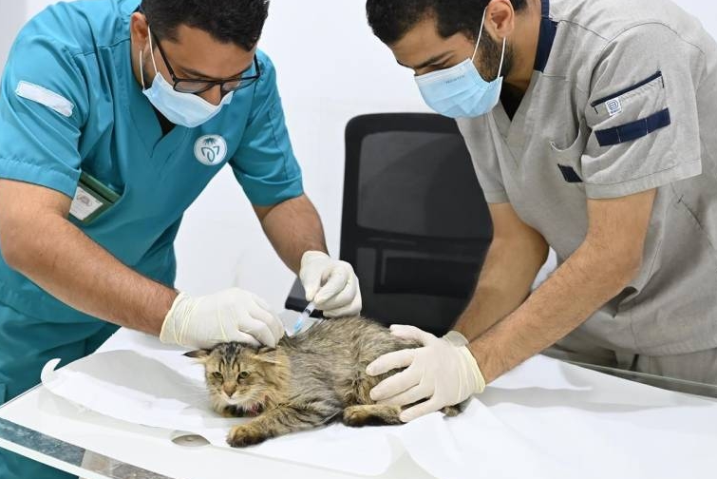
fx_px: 976
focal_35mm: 49
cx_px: 316
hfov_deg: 40.3
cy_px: 186
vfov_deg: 27.5
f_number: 3.5
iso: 1250
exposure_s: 1/80
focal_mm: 37
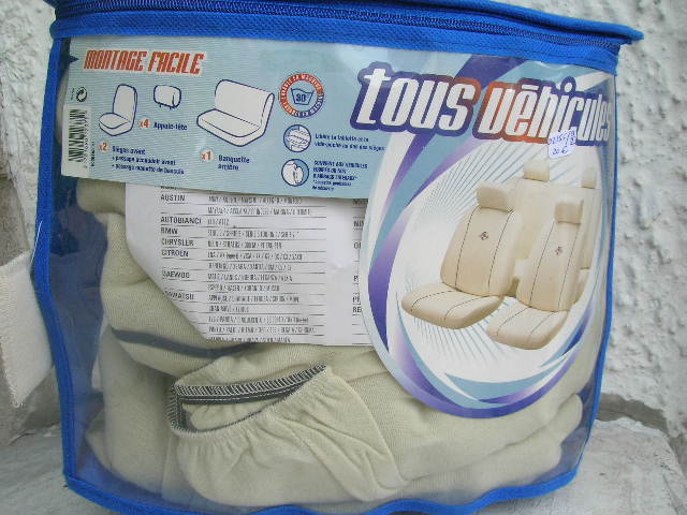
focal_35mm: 34
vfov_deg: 41.8
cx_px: 344
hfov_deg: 54.0
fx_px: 675
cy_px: 258
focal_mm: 5.7
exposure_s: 1/227
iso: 50
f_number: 4.9
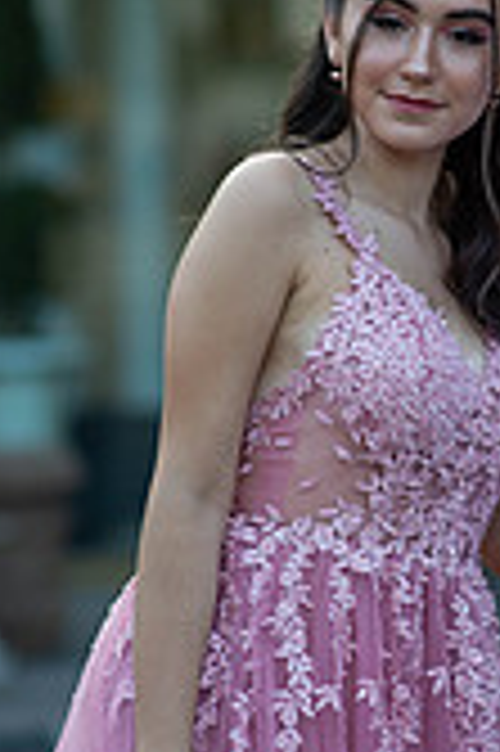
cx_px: 565
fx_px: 4780
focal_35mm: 229
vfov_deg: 9.0
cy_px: 392
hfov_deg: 6.0
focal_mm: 85
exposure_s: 1/1000
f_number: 2
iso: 250
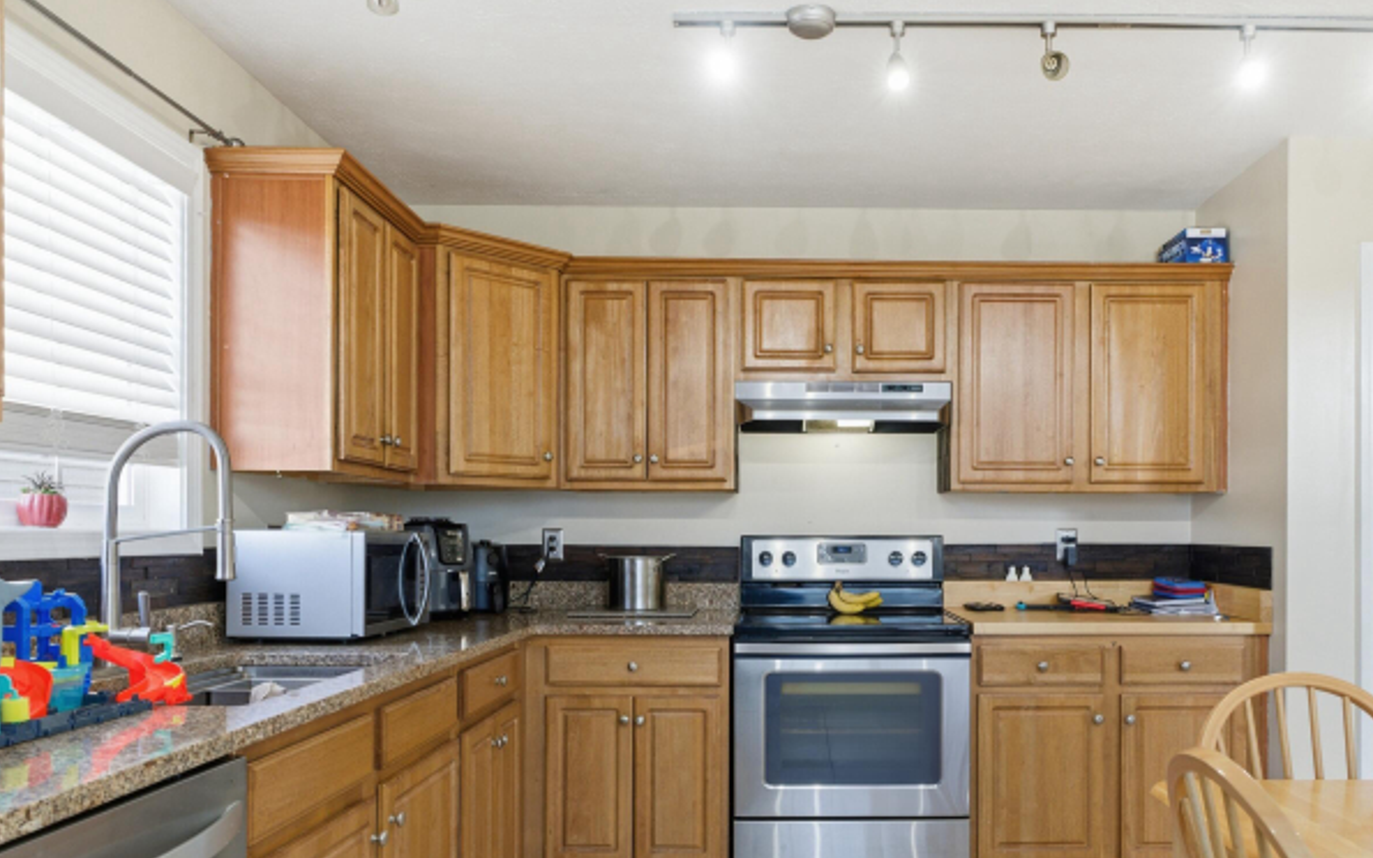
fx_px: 1010
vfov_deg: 45.6
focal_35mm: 27
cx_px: 787
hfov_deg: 68.0
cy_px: 544
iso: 800
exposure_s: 1/200
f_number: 7.1
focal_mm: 21
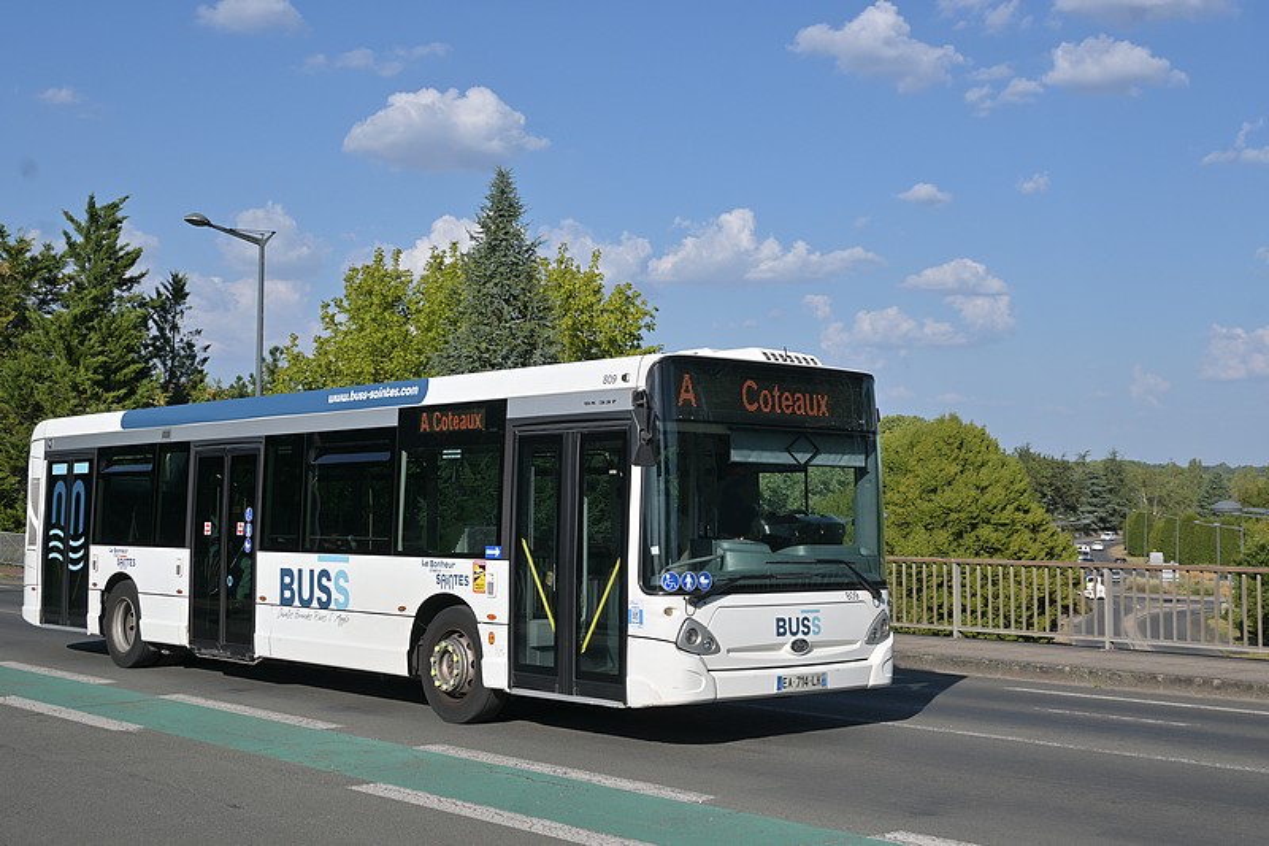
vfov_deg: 29.4
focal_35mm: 46
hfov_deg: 43.0
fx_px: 1612
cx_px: 634
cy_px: 423
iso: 100
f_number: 7.1
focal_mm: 30.5
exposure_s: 1/640
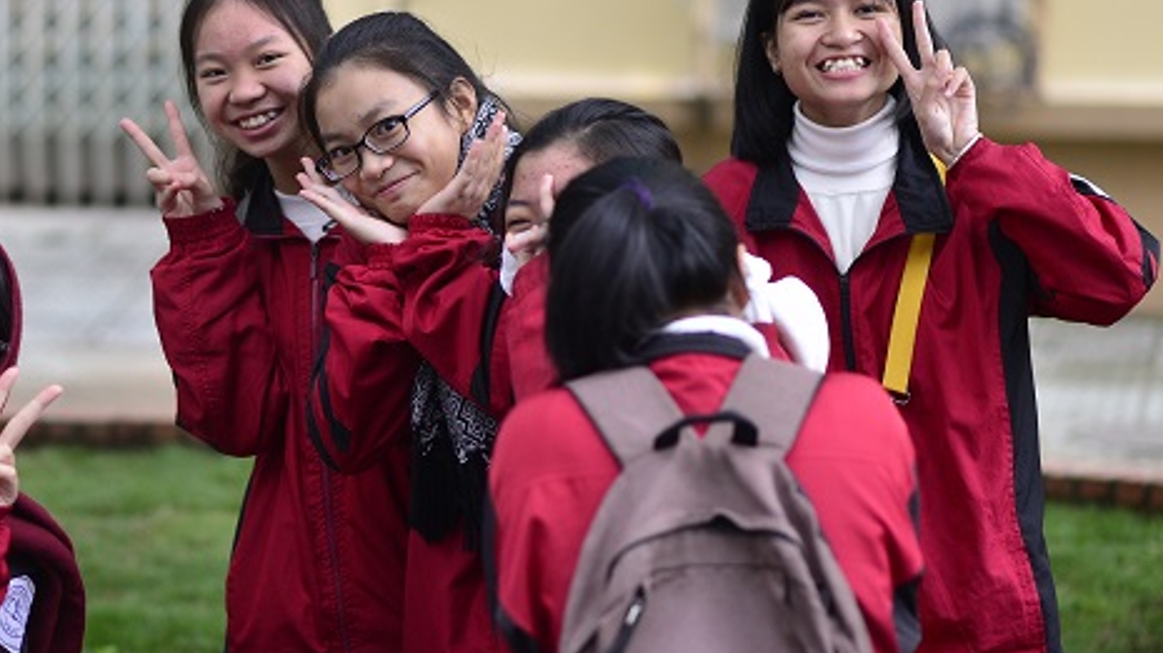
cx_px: 385
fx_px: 4130
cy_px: 171
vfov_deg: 9.0
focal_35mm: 134
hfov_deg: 16.0
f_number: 2.2
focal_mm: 85
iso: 500
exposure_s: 1/500
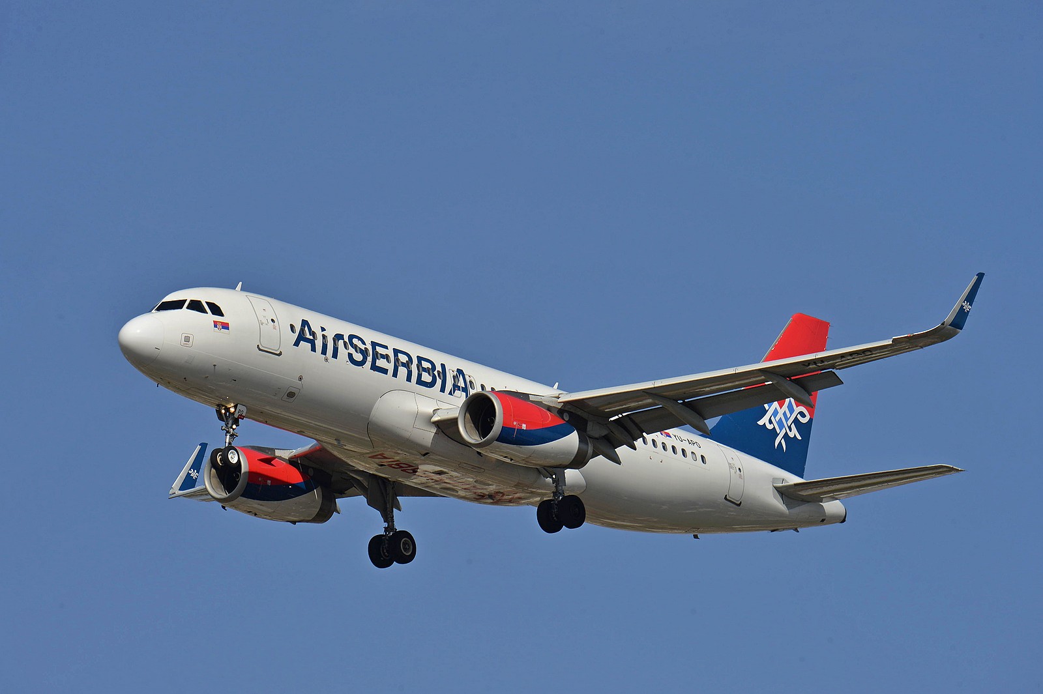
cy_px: 347
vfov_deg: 3.9
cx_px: 522
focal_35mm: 350
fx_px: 10135
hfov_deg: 5.9
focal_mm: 350
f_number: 11
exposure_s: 1/640
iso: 125
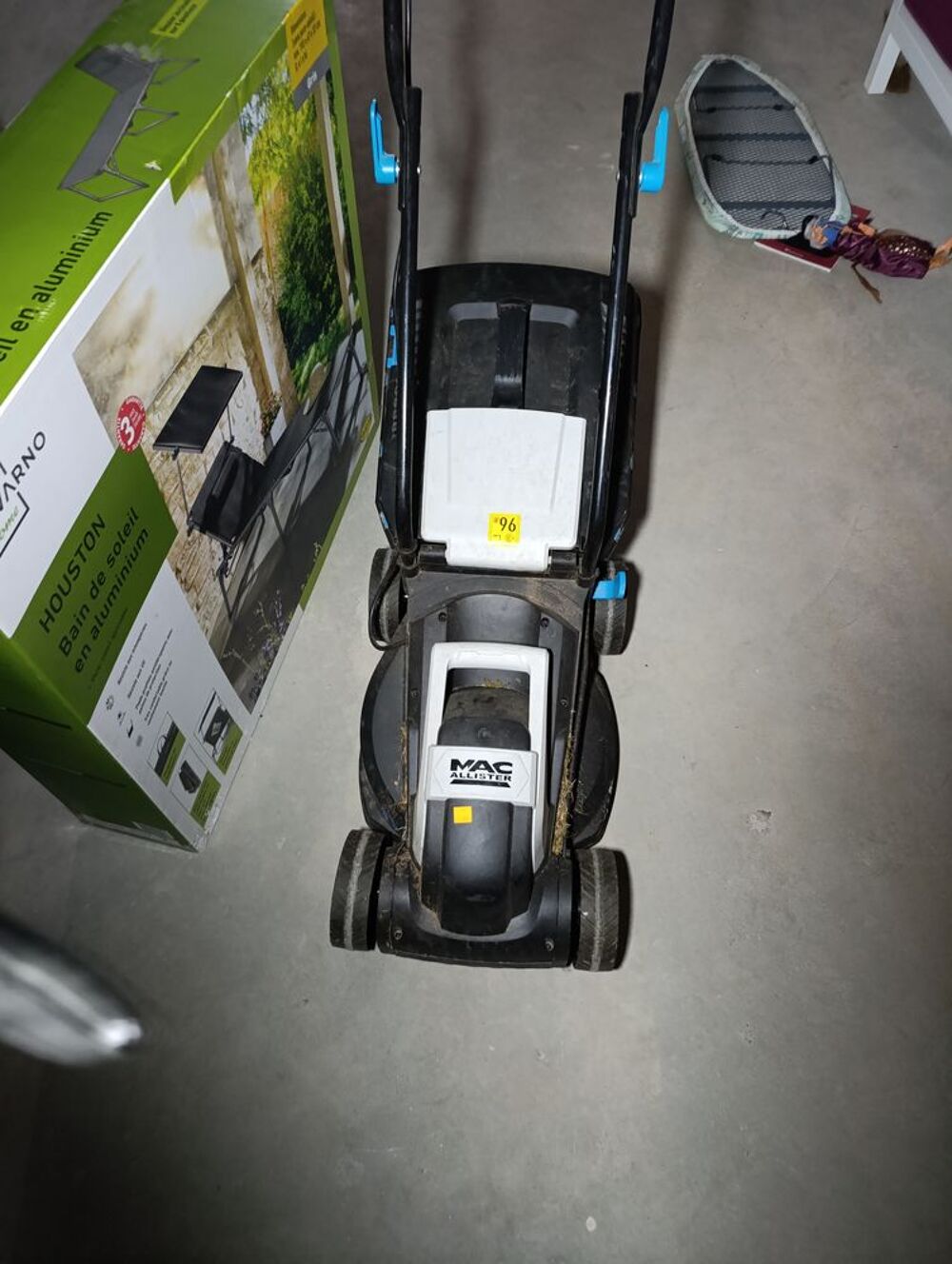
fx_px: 841
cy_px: 632
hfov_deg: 59.0
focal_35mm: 23
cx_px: 476
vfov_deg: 73.8
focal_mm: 6.14
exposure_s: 1/25
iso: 2500
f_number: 1.6
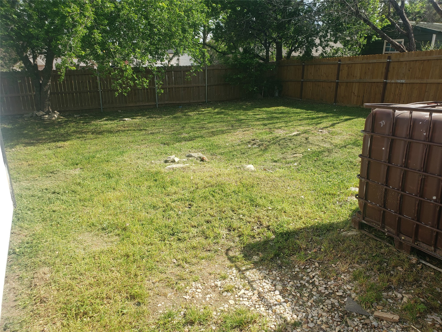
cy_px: 166
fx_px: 332
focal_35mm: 26
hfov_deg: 67.3
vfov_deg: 53.1
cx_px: 221
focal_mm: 4.3
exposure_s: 1/827
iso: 50
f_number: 2.4
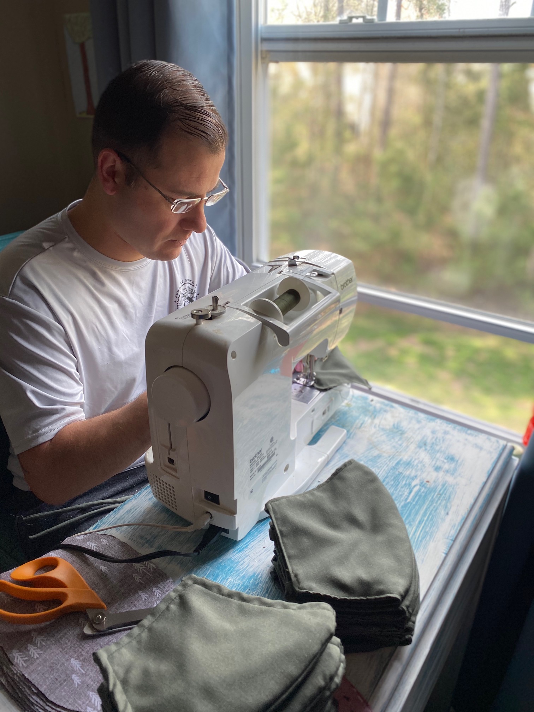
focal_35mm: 26
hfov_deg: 53.1
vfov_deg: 67.3
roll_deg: -0.6
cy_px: 356
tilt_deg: -26.7
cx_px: 267
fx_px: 535
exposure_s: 1/120
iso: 64
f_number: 1.8
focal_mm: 4.25
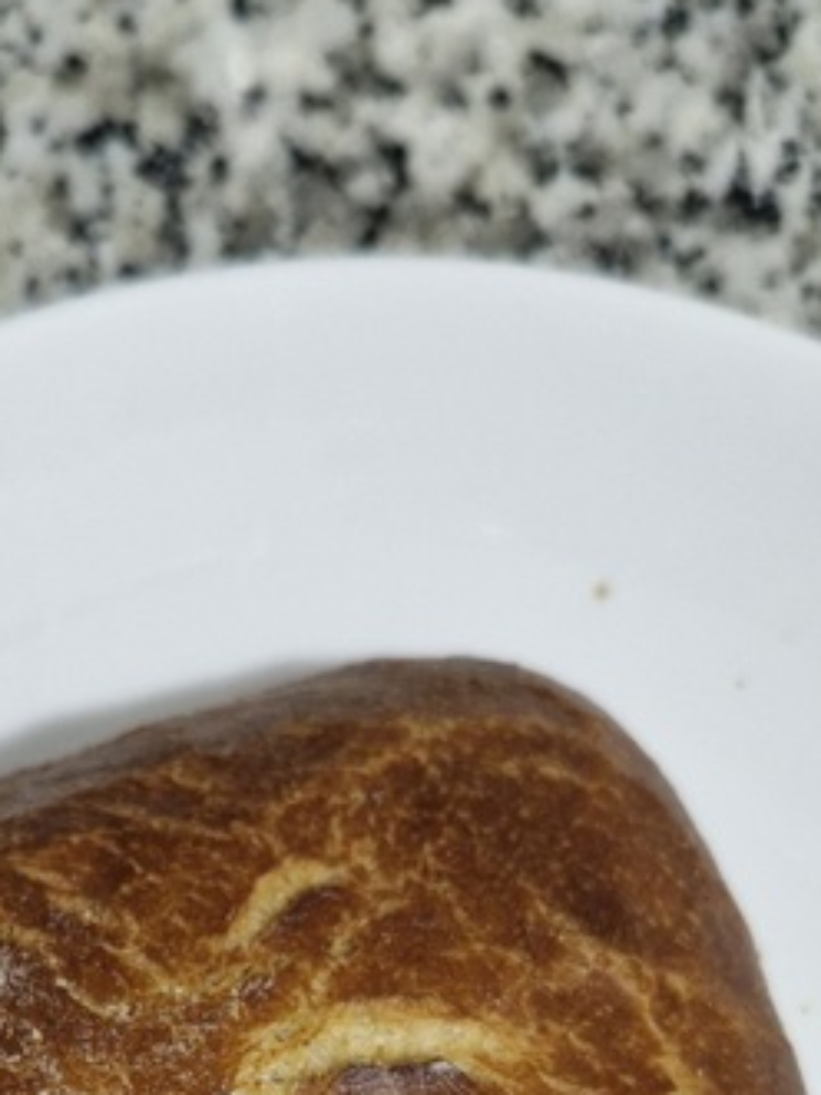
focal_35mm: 64
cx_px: 225
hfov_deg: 22.7
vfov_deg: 27.5
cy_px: 1227
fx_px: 2025
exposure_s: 1/100
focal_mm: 5.54
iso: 640
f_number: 1.8
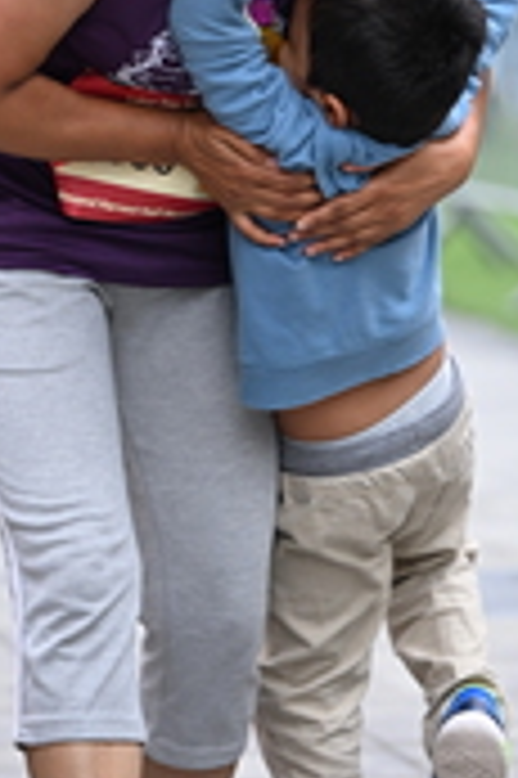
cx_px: 484
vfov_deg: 5.4
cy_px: -247
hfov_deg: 3.6
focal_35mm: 382
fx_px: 8261
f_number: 2.8
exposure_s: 1/1600
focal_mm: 120
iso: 640
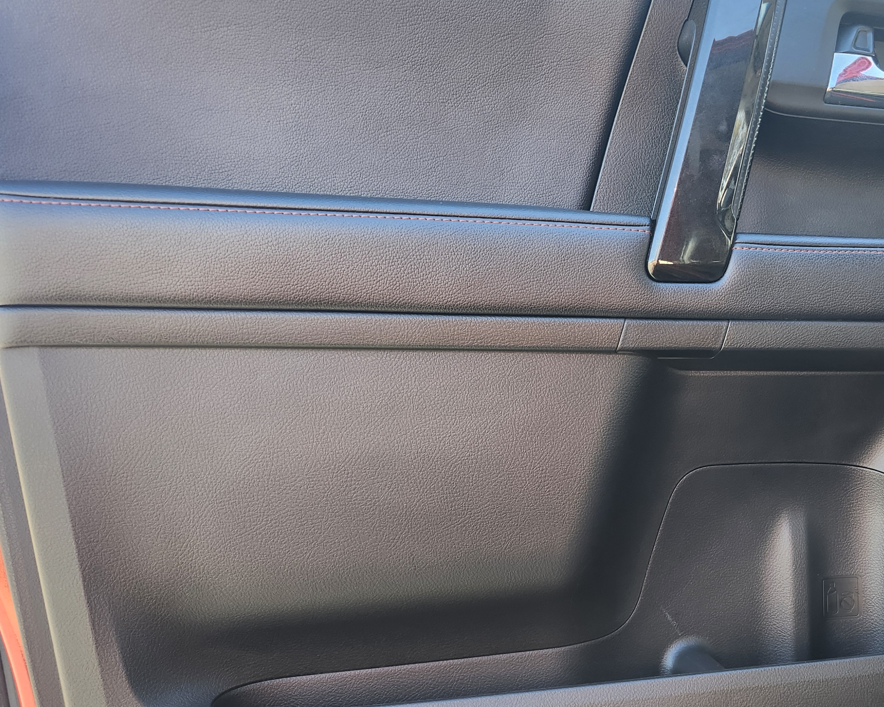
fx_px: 968
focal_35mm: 37
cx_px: 672
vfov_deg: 40.0
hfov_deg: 47.1
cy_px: 413
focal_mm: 5.54
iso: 125
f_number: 1.8
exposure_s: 1/180
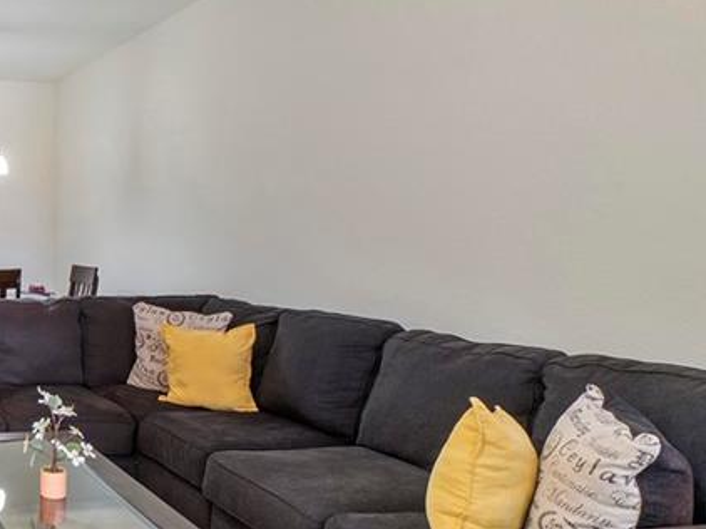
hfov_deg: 42.4
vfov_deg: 40.6
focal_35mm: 35
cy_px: 244
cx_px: -57
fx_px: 713
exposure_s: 1/2.5
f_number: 11
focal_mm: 10
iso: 160
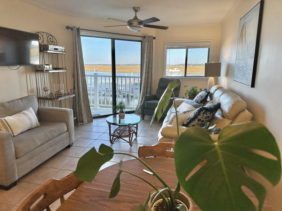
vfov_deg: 56.8
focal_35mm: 24
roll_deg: -0.2
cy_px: 106
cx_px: 141
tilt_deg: -11.8
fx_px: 196
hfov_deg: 71.6
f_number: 1.78
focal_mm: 6.86
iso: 80
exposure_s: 1/971
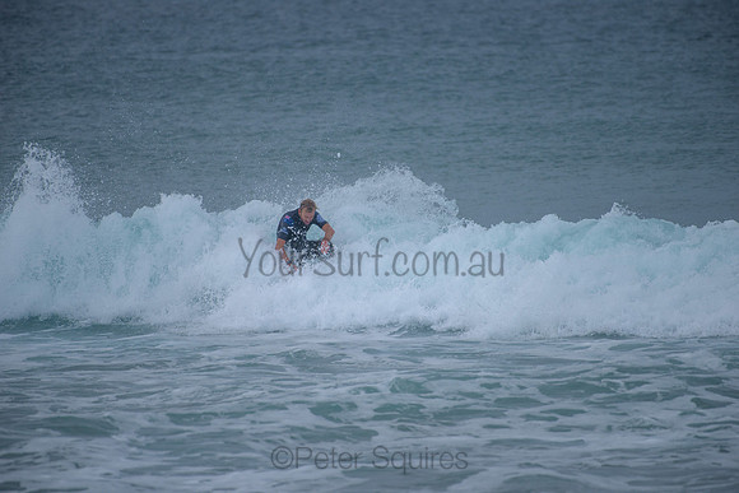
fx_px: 10266
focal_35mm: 500
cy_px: 246
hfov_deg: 4.1
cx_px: 370
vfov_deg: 2.8
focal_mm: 500
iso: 360
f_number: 5.6
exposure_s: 1/2000
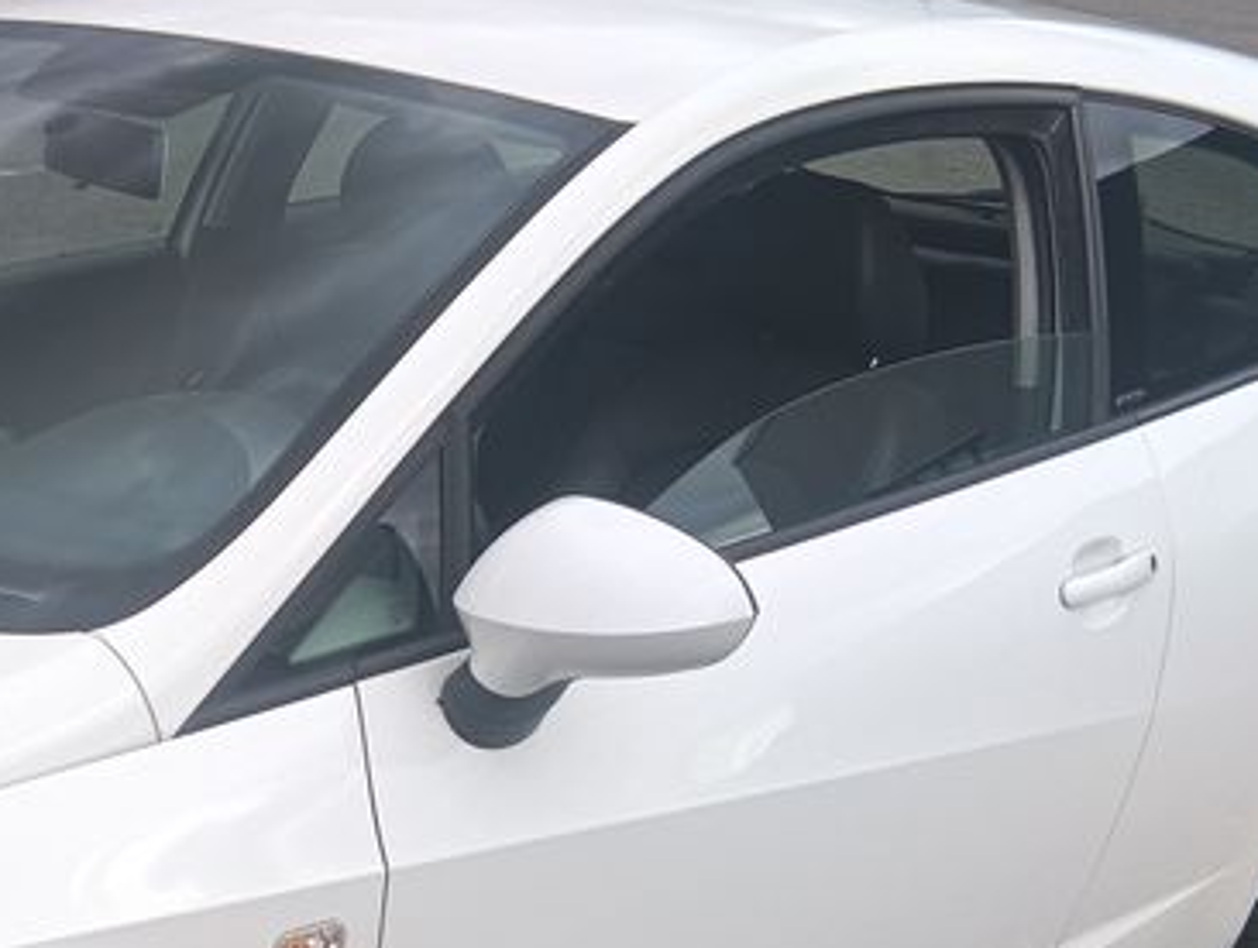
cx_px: -3
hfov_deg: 25.9
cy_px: 891
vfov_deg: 20.3
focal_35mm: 71
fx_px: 2585
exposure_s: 1/262
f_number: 1.8
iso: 50
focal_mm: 3.96
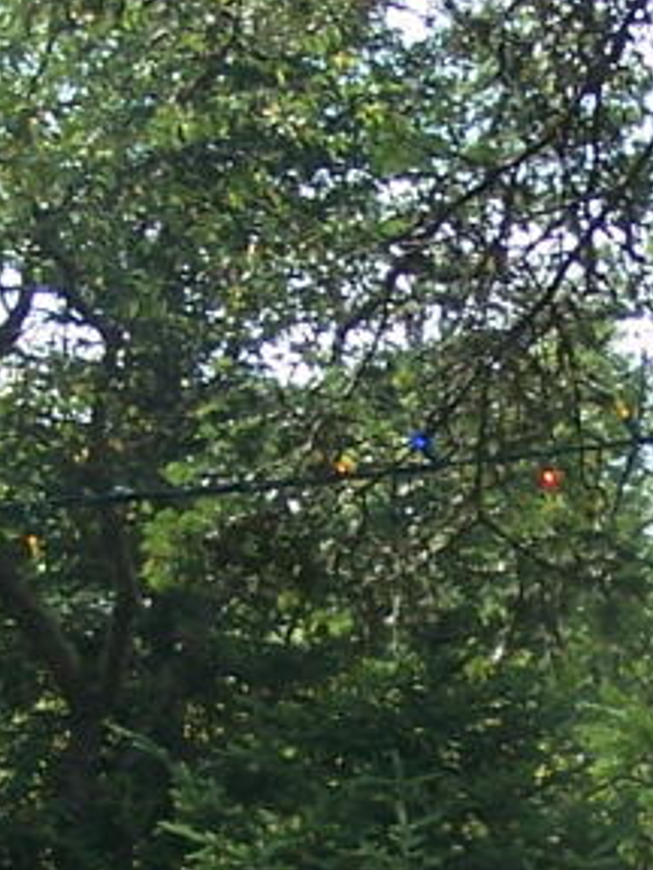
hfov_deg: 8.2
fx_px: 4527
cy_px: 760
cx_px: 713
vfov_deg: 10.9
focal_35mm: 180
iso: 80
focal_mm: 6.3
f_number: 2.8
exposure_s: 1/640
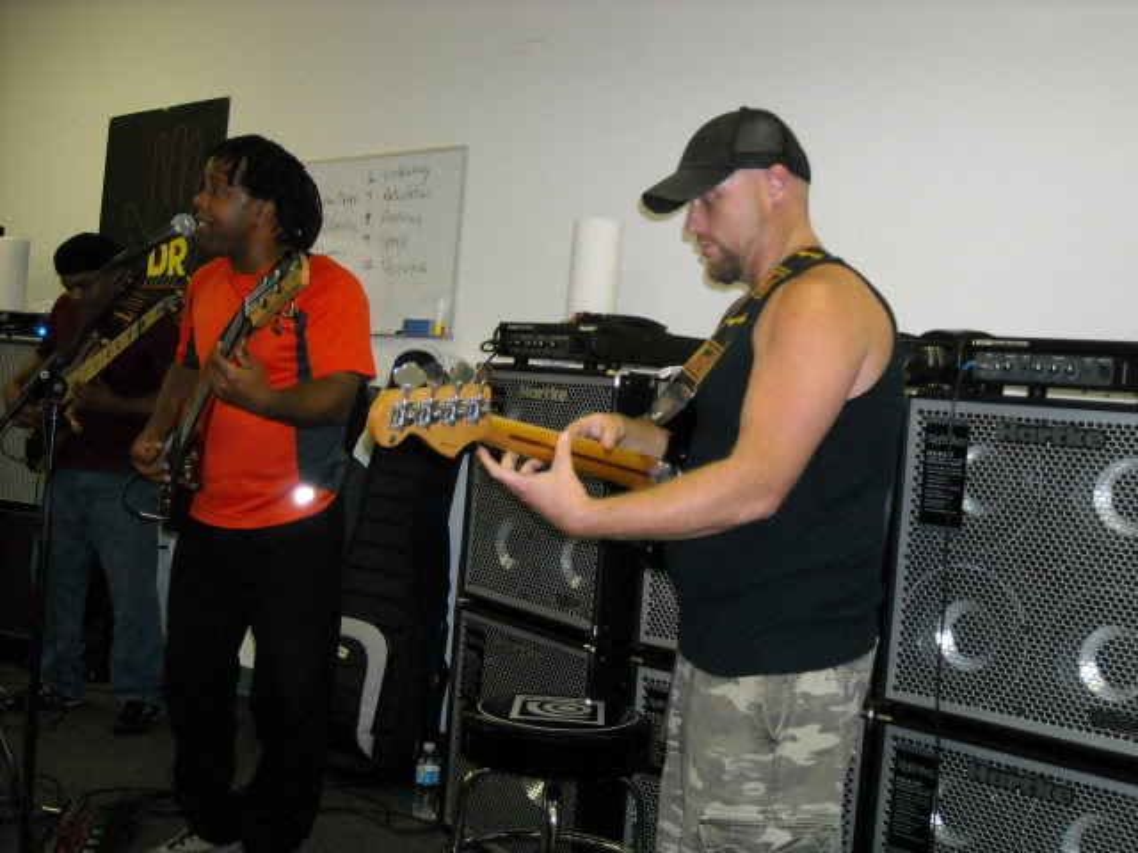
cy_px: 426
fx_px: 1446
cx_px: 569
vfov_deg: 32.9
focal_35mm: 44
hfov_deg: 42.9
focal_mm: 7.1
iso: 400
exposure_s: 1/60
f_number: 3.1
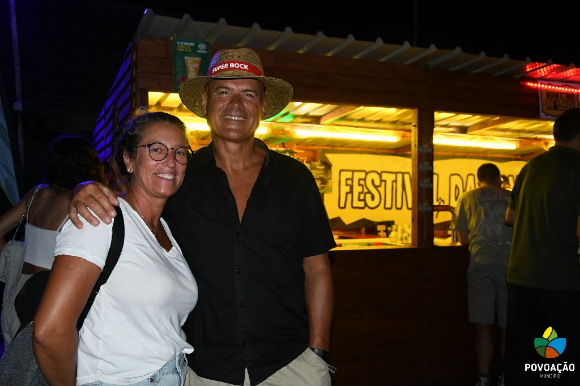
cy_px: 193
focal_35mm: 37
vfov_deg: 35.9
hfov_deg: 51.9
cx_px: 290
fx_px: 596
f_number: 5
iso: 3200
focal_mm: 25
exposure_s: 1/60
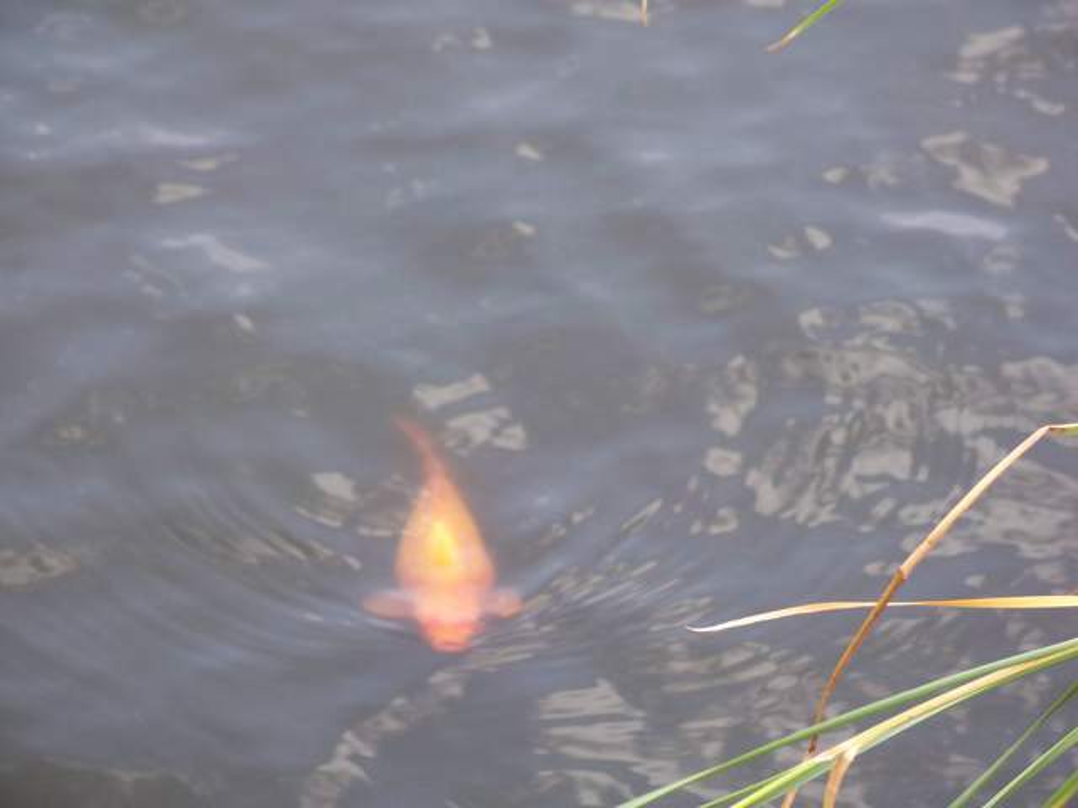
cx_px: 539
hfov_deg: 10.7
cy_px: 404
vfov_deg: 8.0
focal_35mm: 185
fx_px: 5761
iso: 200
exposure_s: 1/200
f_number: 4.4
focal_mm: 38.8
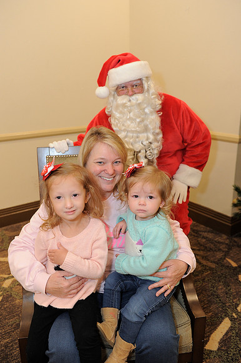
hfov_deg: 41.1
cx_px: 120
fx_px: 322
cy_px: 182
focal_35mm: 32
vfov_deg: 58.7
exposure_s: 1/100
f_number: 4
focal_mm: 32
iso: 1600
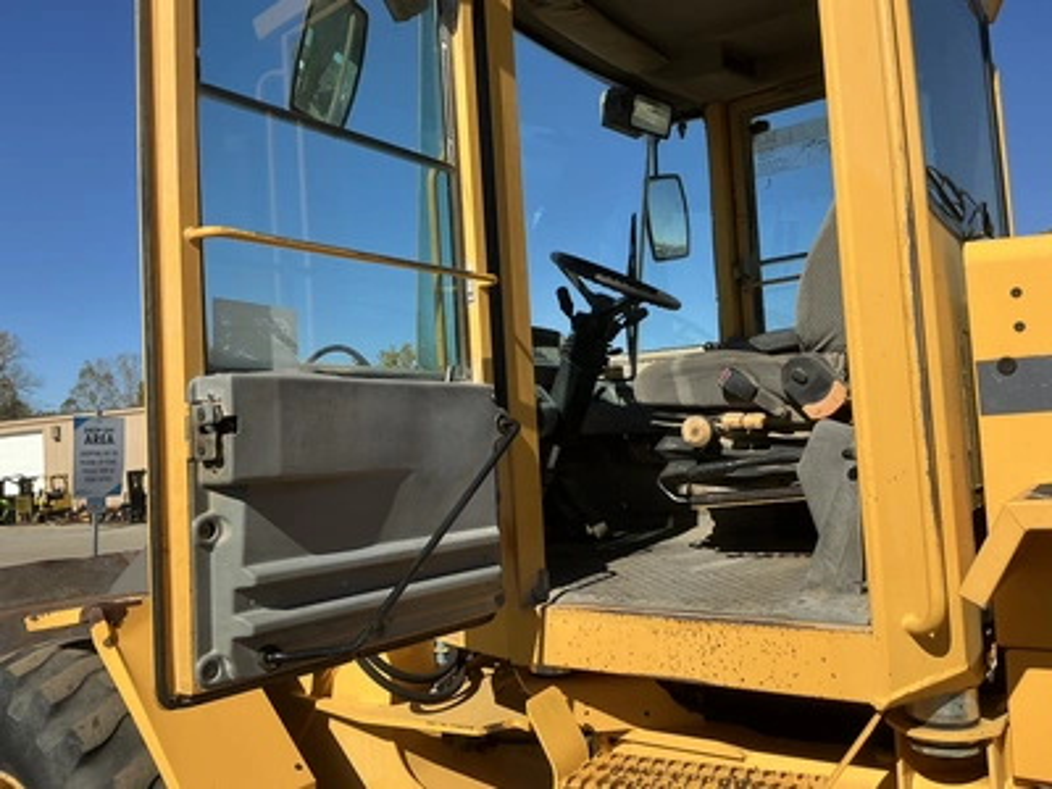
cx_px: 526
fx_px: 851
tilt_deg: +3.9
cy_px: 394
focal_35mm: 28
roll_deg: +4.2
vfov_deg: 49.7
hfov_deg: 63.4
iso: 25
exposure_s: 1/1984
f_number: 1.8
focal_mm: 3
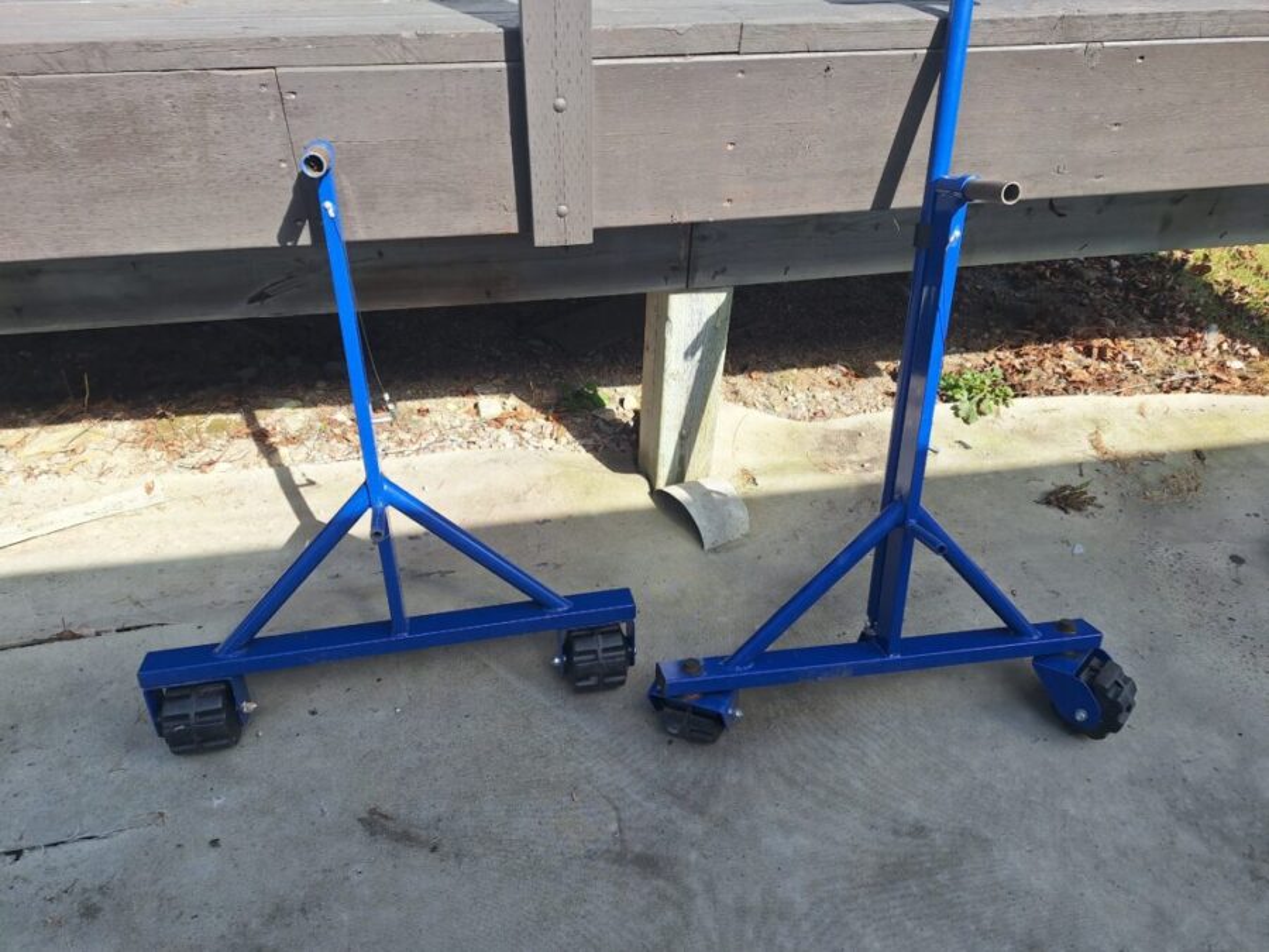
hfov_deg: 73.9
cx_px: 634
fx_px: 843
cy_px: 476
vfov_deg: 58.9
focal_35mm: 23
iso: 40
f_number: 1.8
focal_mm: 5.54
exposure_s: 1/1546
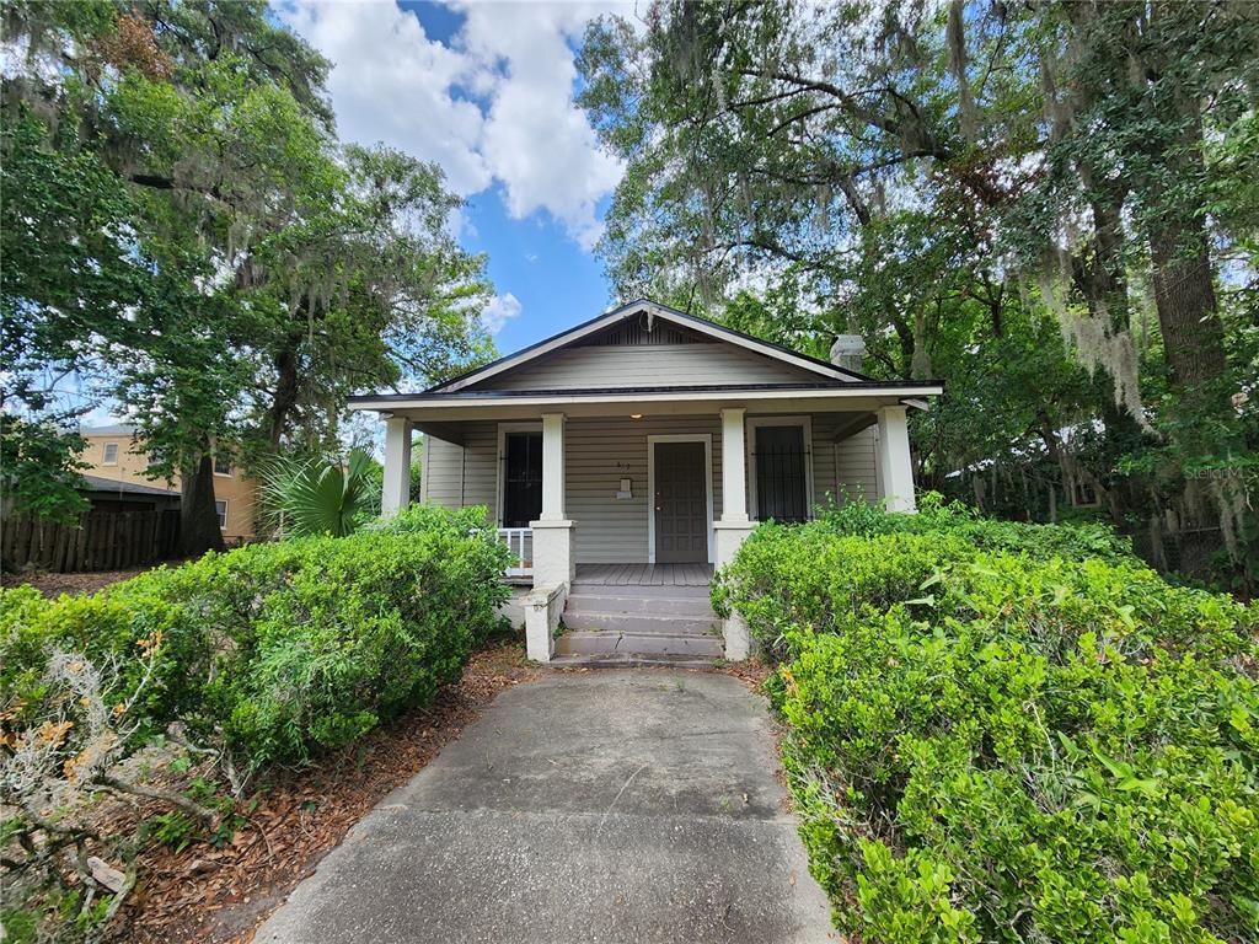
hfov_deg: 106.2
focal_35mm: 13
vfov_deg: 89.9
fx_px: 473
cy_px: 472
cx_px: 630
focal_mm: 2.2
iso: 50
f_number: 2.2
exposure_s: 1/412
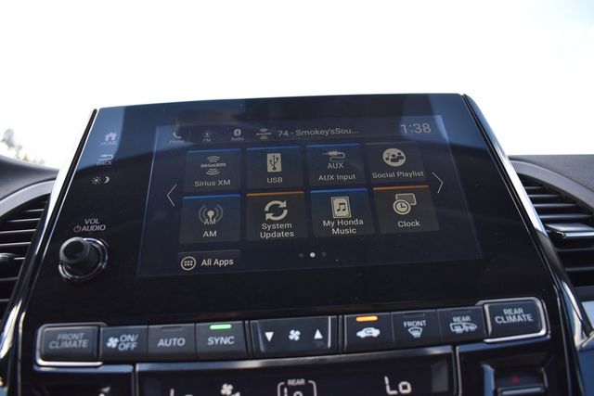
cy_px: 198
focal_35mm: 27
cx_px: 297
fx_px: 446
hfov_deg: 67.4
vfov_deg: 48.0
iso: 400
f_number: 3.5
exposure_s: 1/250
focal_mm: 18
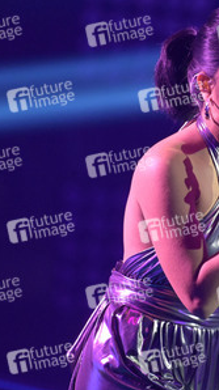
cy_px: 195
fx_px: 7226
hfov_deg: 1.7
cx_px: 268
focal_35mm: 698
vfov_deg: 3.1
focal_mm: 440
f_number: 5.6
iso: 12800
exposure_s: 1/400
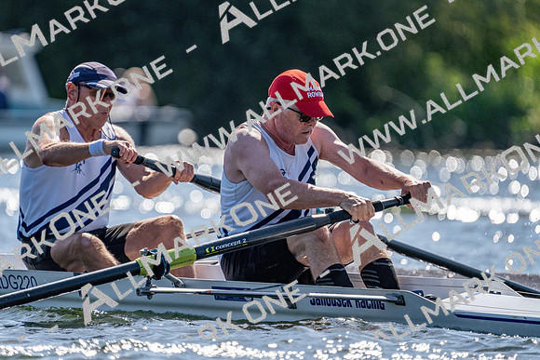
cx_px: 270
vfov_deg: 2.3
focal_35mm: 594
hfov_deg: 3.5
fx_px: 8912
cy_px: 180
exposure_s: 1/2000
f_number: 6.3
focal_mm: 594
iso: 400
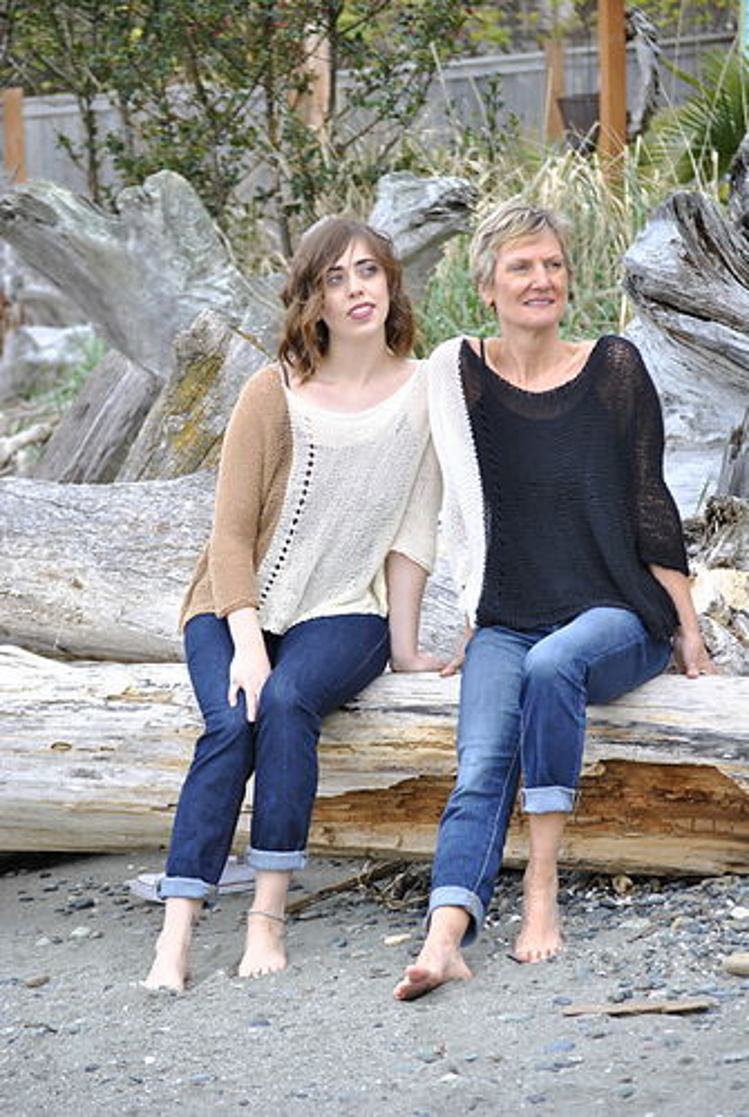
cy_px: 558
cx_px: 374
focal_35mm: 147
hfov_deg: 9.4
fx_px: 4571
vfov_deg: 13.9
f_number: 4.5
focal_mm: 98
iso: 100
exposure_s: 1/100
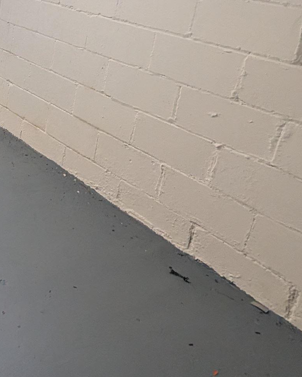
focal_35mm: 37
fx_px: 413
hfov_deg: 31.4
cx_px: -86
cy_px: 62
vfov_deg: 45.9
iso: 208
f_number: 1.7
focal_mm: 2.02
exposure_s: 1/30
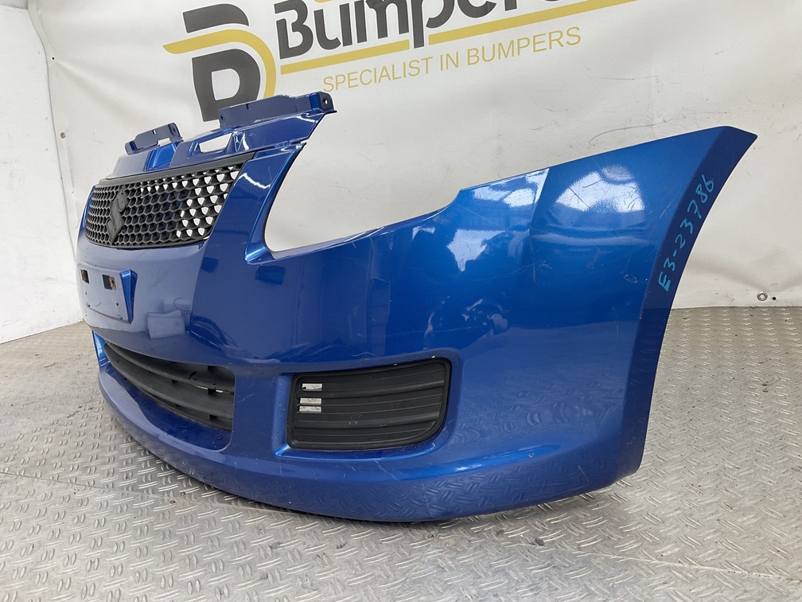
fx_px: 672
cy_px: 301
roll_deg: +5.9
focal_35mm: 29
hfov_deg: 61.7
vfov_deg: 48.2
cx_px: 401
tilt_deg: -12.1
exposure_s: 1/100
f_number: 1.8
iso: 20
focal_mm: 3
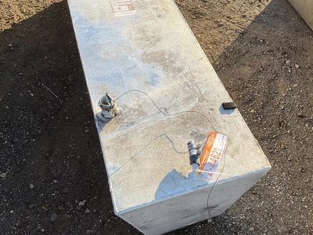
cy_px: 118
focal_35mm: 29
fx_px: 262
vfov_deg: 48.2
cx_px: 156
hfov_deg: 61.7
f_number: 1.8
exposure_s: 1/855
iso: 25
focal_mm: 3
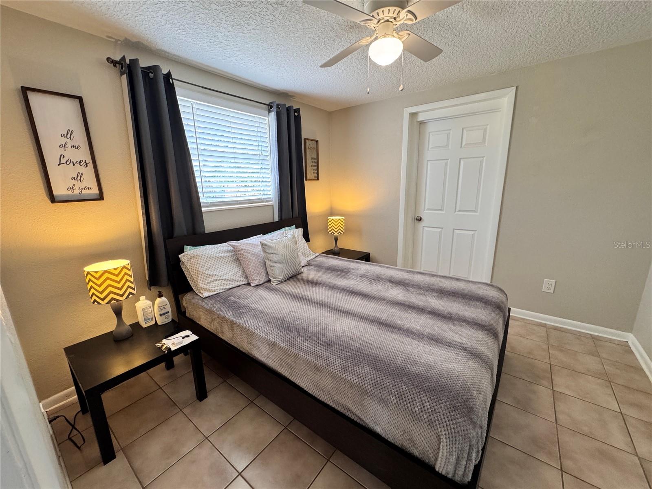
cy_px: 244
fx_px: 264
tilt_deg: -14.4
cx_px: 326
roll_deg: +1.1
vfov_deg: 85.7
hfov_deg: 102.1
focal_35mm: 14
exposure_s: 1/120
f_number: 2.2
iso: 250
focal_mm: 2.22
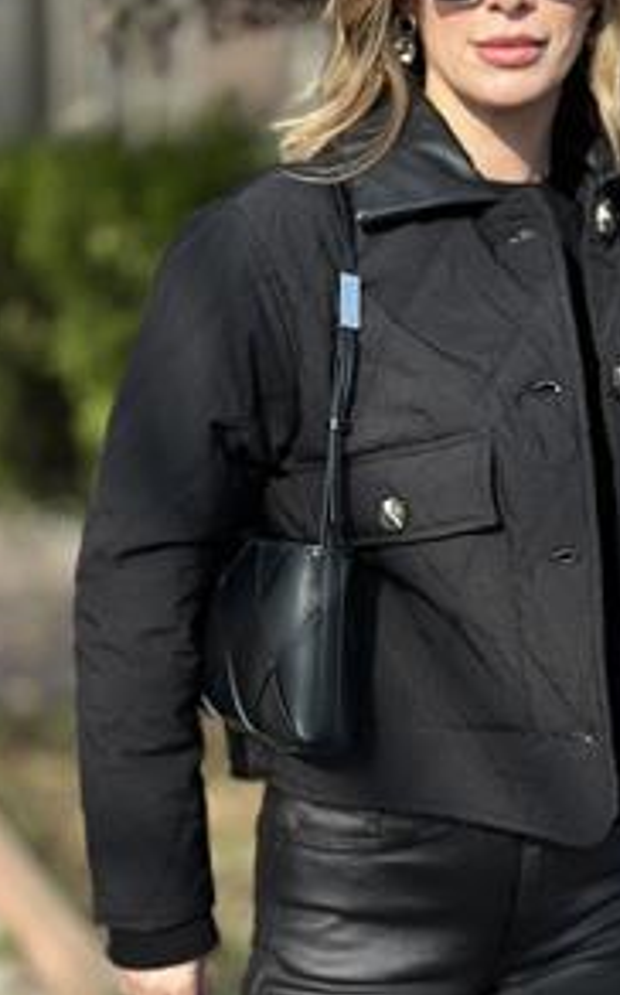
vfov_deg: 28.4
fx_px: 1950
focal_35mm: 72
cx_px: 395
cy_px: 673
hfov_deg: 18.0
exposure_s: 1/1085
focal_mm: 6.86
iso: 80
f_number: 1.78
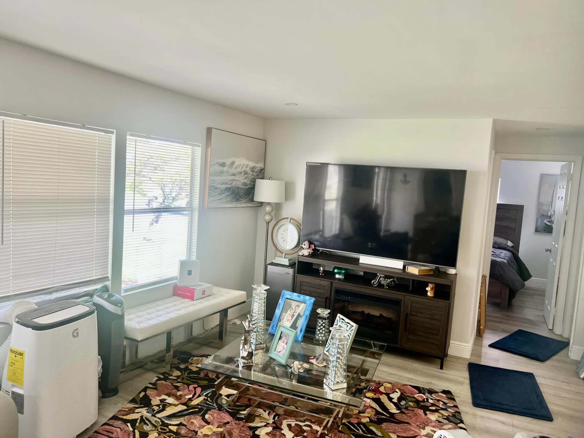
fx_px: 439
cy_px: 219
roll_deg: -3.7
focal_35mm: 26
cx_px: 292
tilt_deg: -5.1
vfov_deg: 53.1
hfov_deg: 67.3
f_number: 1.5
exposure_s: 1/120
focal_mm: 5.7
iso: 125
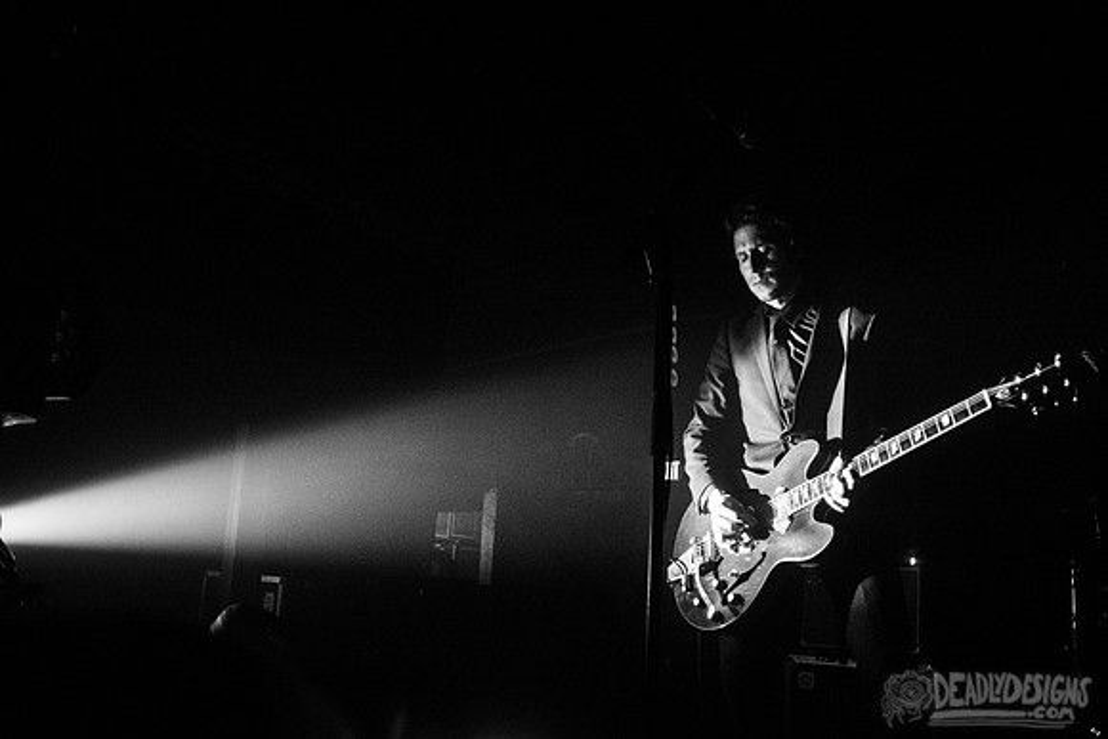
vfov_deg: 52.0
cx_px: 591
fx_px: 751
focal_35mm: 24
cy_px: 451
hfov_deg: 72.7
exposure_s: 1/50
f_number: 3.2
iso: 3200
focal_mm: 20
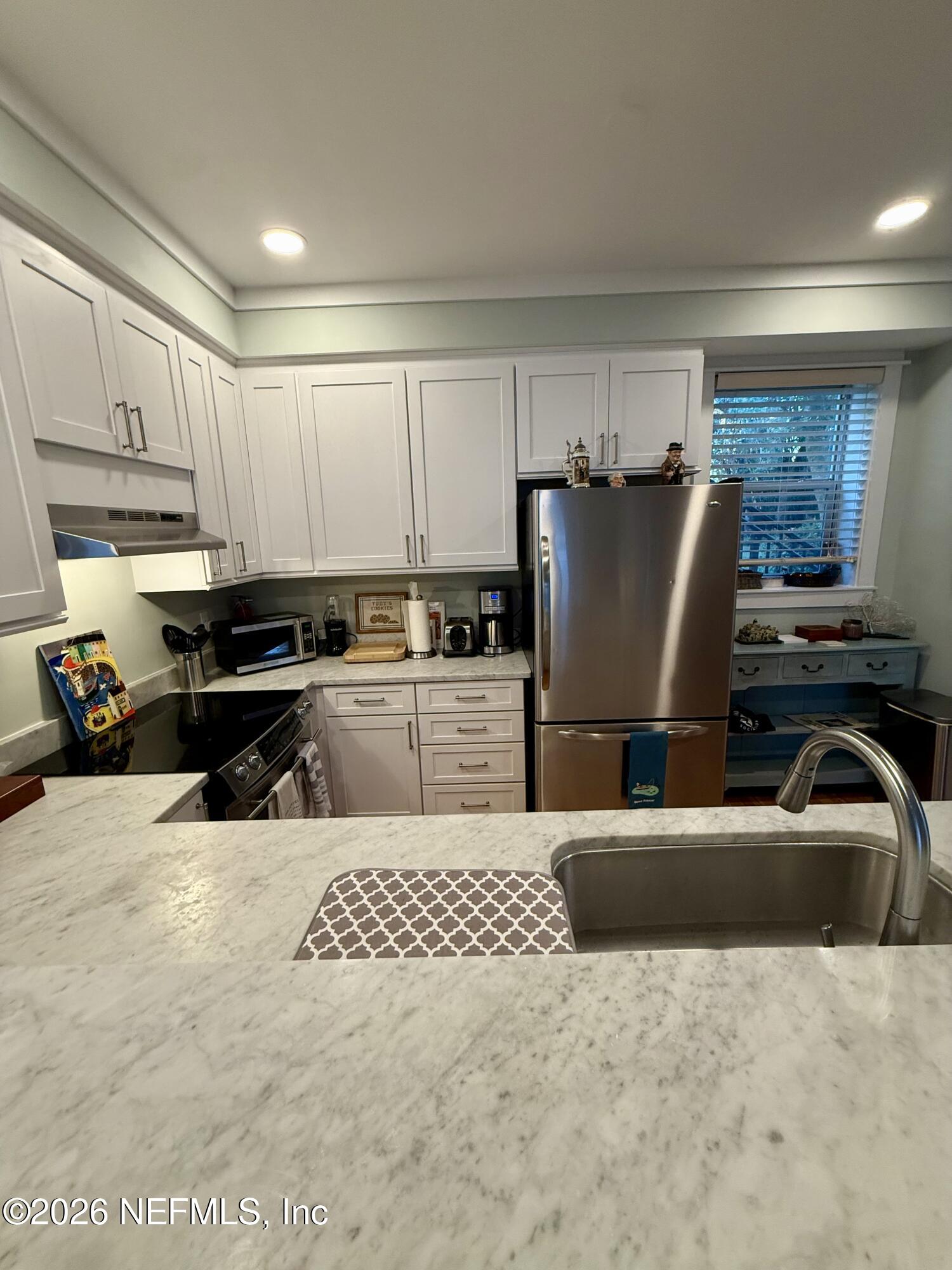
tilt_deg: -10.6
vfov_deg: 102.1
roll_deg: +2.7
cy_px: 635
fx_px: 513
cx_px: 476
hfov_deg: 85.7
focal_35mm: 14
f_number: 2.2
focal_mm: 2.22
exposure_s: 1/120
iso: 320
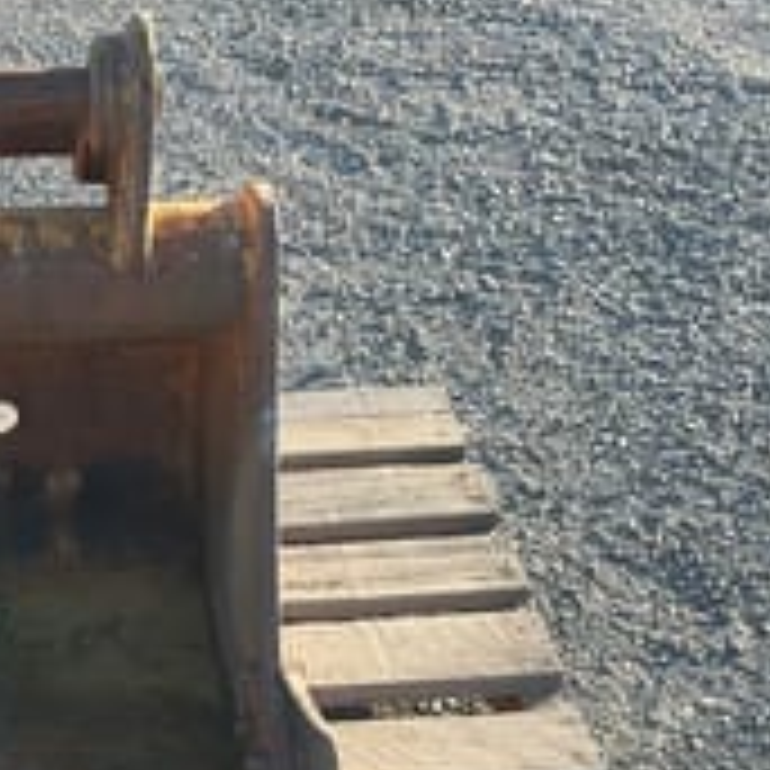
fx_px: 1887
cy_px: 732
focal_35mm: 75
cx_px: -9
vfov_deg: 22.4
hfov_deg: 22.2
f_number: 1.8
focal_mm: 3
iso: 25
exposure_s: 1/344
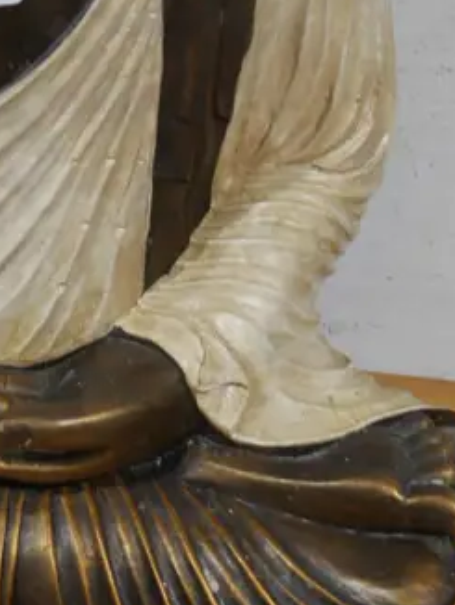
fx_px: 2415
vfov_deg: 14.1
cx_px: 78
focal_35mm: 138
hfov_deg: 10.7
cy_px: 56
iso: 500
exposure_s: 1/60
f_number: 4.7
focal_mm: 22
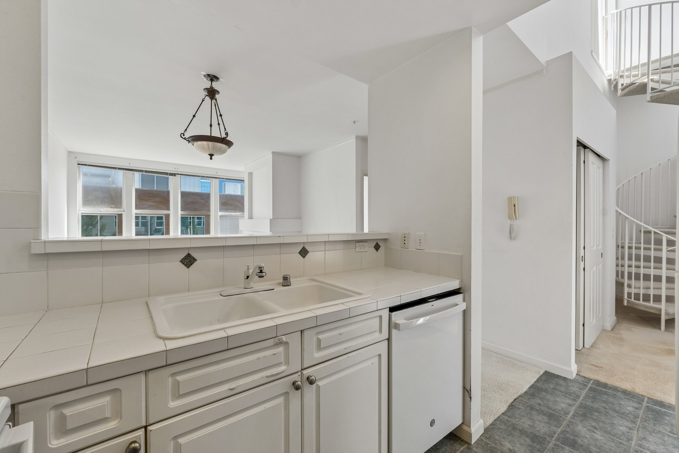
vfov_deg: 77.3
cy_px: 226
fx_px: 283
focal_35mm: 15
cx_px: 340
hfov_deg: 100.4
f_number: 9
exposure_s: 1/30
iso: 250
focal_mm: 10
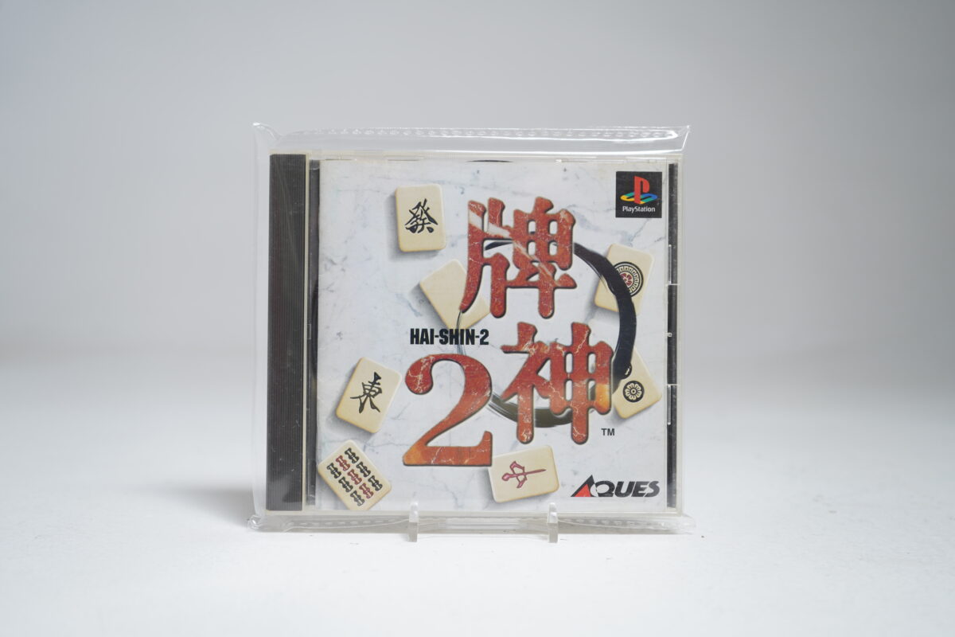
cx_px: 478
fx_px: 1194
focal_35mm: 45
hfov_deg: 43.6
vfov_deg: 29.9
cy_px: 318
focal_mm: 45
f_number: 5.6
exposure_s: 1/6
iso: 100
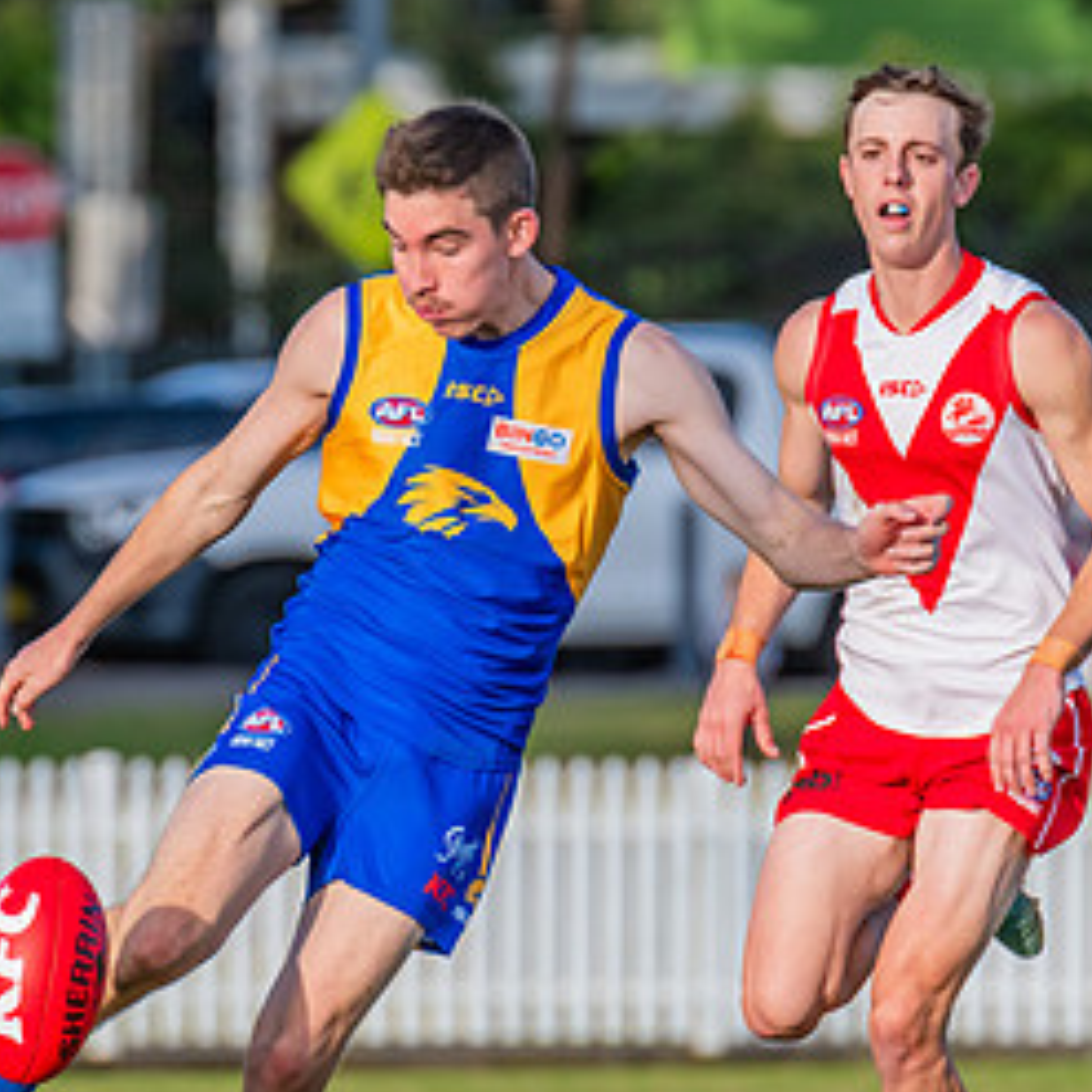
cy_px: 764
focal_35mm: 970
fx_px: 34620
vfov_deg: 1.8
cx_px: 544
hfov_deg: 1.8
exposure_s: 1/1250
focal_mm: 420
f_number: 8
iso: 800
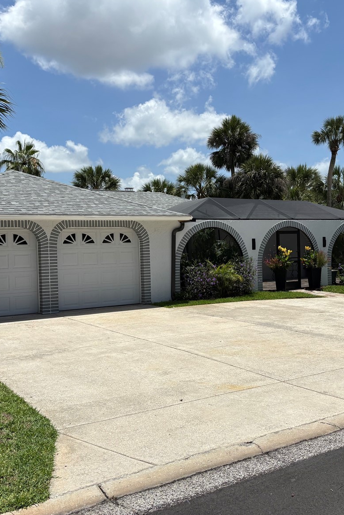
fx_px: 530
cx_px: 191
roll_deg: +2.0
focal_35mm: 37
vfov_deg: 51.9
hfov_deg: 35.9
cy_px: 252
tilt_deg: -1.5
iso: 50
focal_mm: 5.96
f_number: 1.6
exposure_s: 1/7194
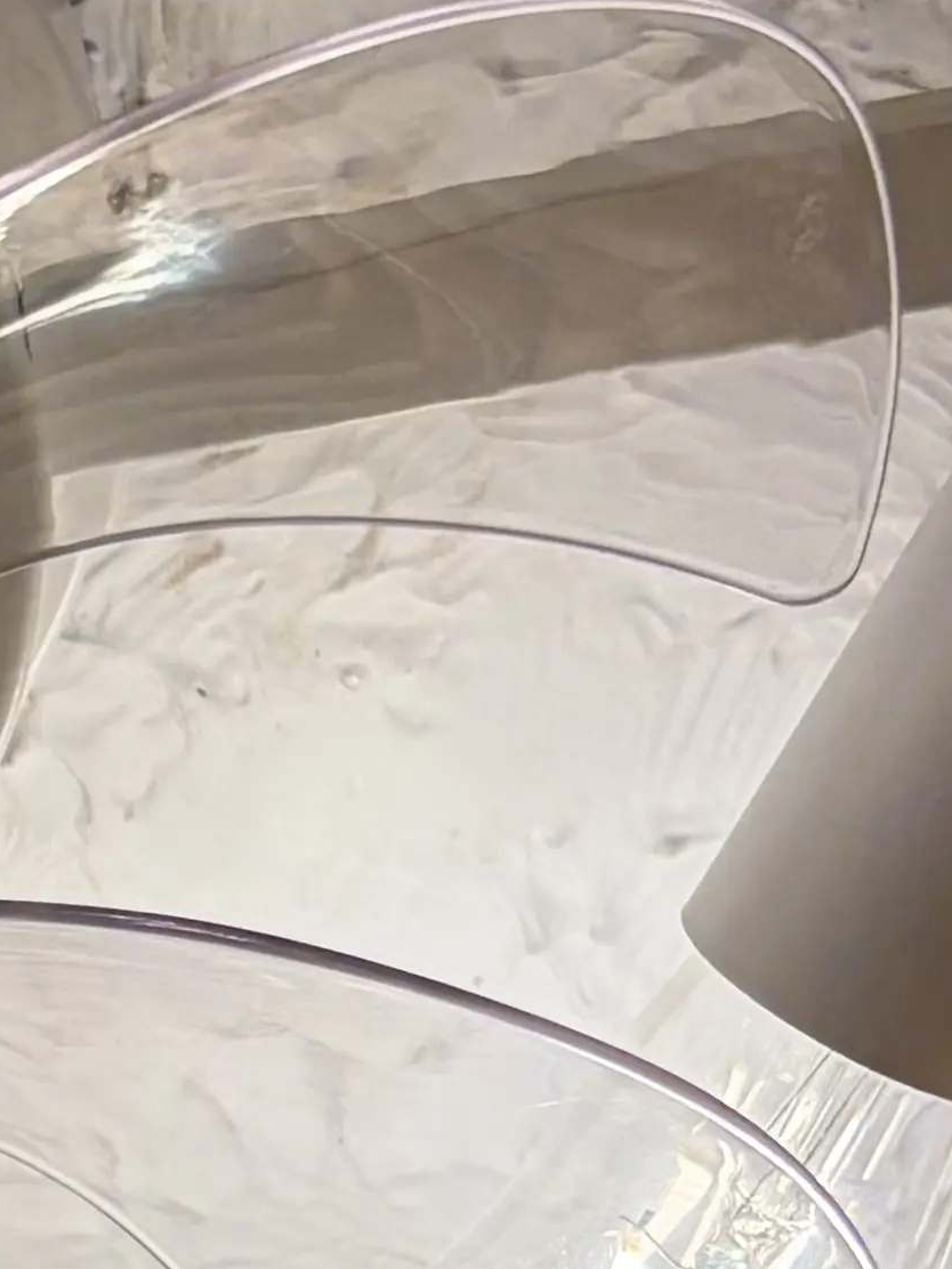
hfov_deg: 11.7
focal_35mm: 118
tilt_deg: +56.6
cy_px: 1116
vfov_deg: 16.5
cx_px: -695
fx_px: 4327
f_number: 1.6
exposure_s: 1/701
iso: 50
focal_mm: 5.96
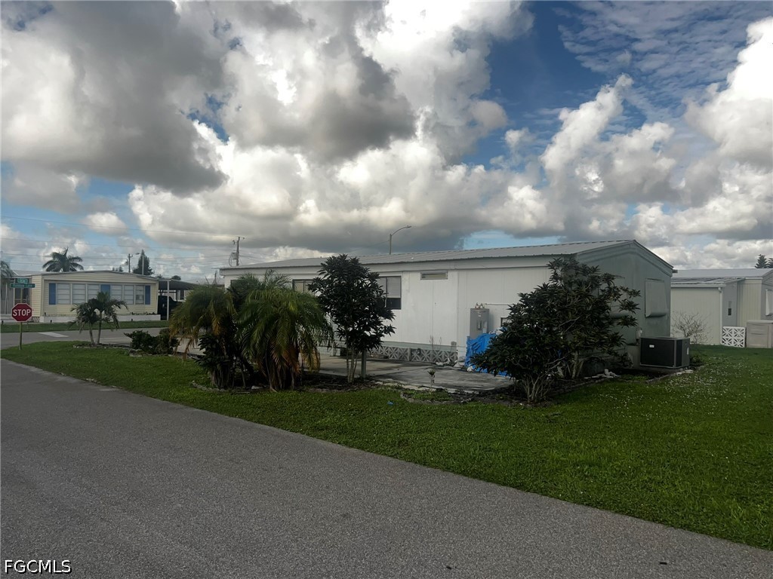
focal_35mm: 26
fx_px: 581
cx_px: 386
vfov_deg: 53.1
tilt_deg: +1.6
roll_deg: -1.1
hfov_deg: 67.3
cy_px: 290
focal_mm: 5.7
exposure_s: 1/6211
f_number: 1.5
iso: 64
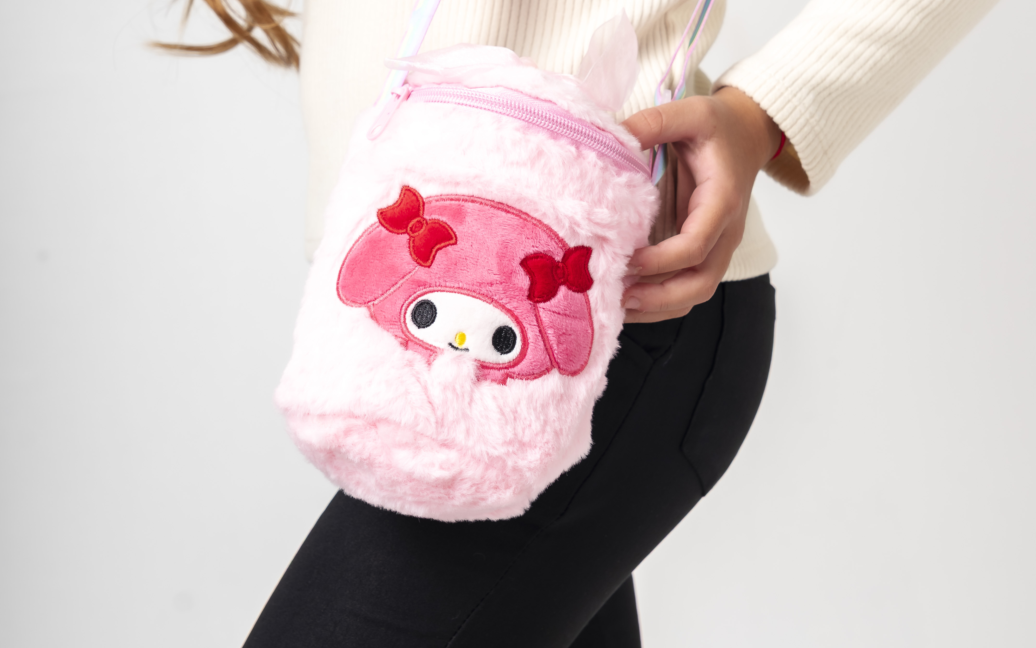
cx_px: 518
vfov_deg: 11.1
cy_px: 218
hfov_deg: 17.7
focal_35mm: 118
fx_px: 3332
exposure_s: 1/125
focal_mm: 77
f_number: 7.1
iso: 100
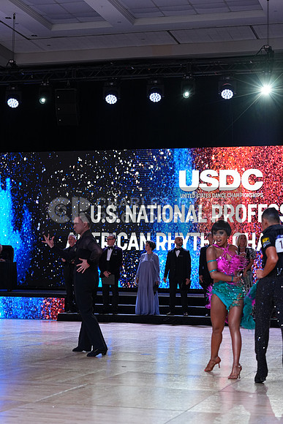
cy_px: 212
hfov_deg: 19.5
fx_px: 825
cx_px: 142
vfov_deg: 28.8
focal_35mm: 70
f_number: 4
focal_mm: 70
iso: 1000
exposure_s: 1/500
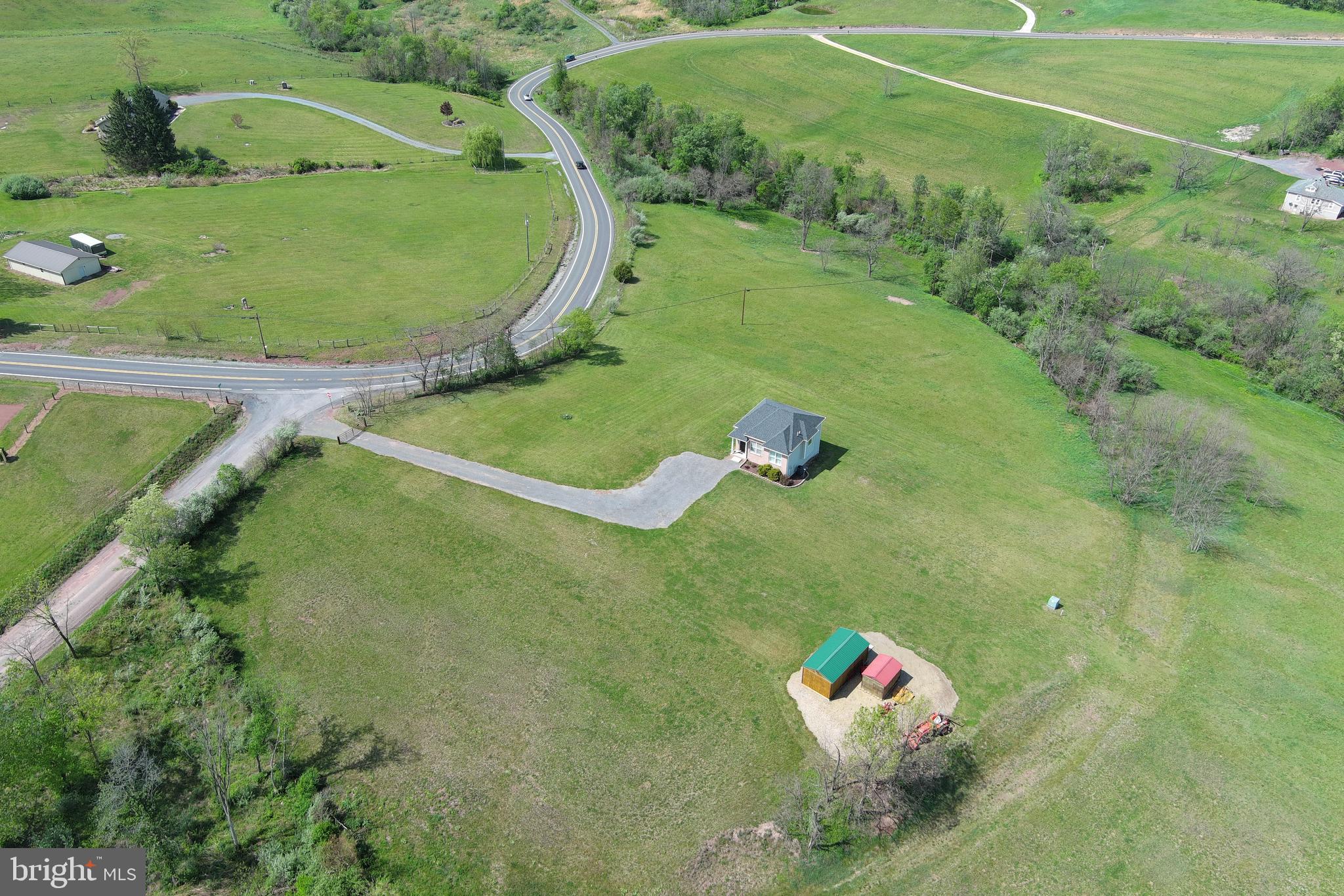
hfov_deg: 63.7
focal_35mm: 29
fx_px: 1083
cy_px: 448
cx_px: 672
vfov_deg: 45.0
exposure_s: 1/787
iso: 100
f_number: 2.8
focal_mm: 10.57
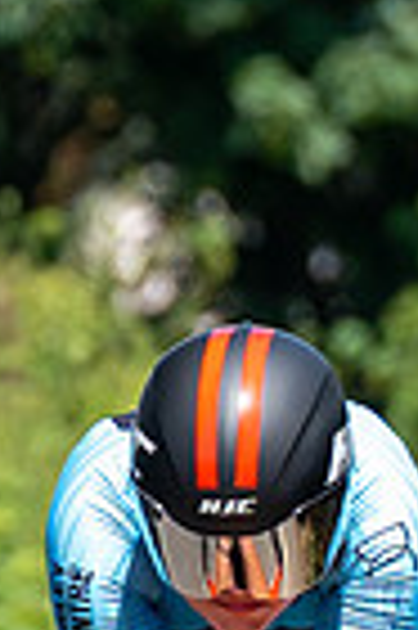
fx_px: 34725
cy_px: 932
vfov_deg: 1.0
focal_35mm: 1989
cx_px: 333
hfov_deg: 0.7
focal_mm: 200
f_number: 5
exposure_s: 1/1000
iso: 200
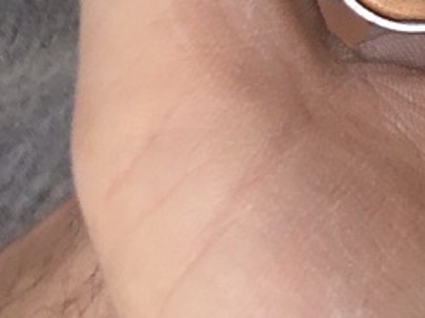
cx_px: 511
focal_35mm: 164
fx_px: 2012
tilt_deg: -64.7
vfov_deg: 8.7
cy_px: -232
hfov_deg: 11.8
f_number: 1.8
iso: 25
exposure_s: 1/30
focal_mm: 4
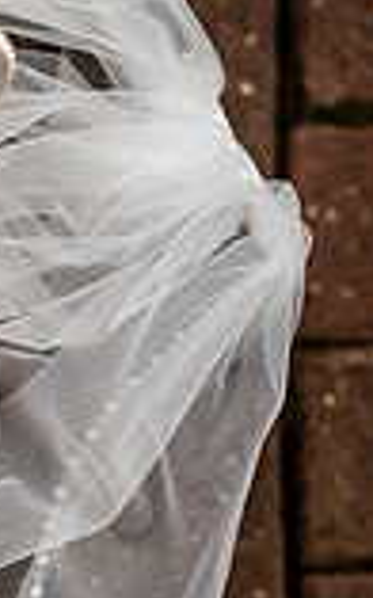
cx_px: -723
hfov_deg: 5.9
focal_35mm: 207
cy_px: 364
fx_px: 3370
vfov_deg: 10.1
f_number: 4
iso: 100
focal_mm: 55
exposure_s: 1/160
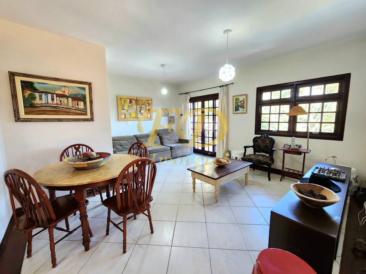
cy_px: 137
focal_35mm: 13
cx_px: 183
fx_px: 137
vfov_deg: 89.9
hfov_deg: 106.2
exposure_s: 1/60.2
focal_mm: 2.2
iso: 320
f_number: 2.2
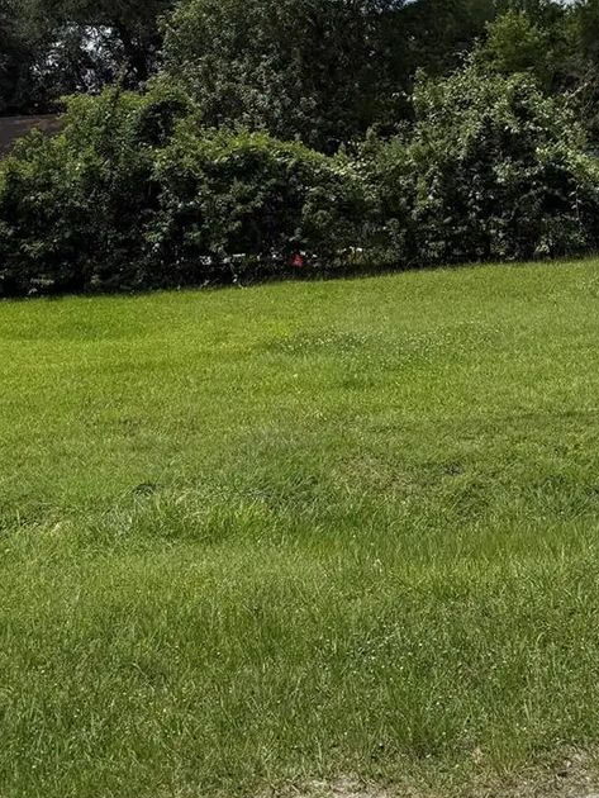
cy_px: -8
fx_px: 1199
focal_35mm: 52
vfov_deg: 33.5
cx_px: 323
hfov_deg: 28.0
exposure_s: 1/10309
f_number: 1.78
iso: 80
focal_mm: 6.76
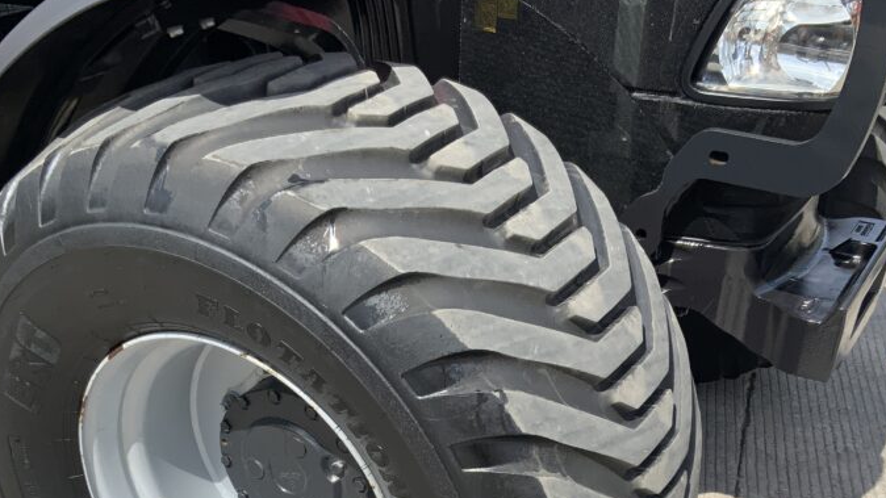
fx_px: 1128
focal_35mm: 48
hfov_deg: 42.9
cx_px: 430
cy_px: 474
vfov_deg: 24.0
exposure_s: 1/1311
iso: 16
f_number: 1.8
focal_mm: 3
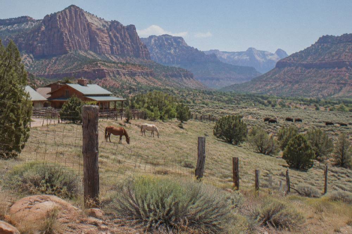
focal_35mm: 40
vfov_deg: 33.4
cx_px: 176
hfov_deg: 48.5
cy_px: 117
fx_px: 391
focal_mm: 40
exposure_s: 1/200
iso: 400
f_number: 11
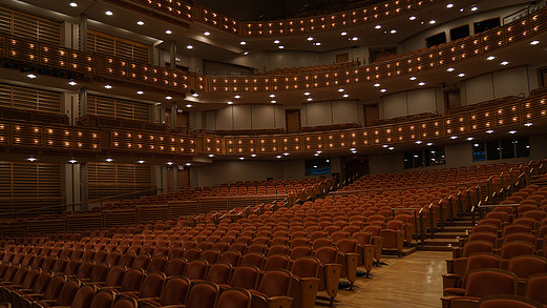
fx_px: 406
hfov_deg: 67.9
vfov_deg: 41.3
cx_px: 283
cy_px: 184
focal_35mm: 28
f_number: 3.2
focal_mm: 24
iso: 2500
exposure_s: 1/200
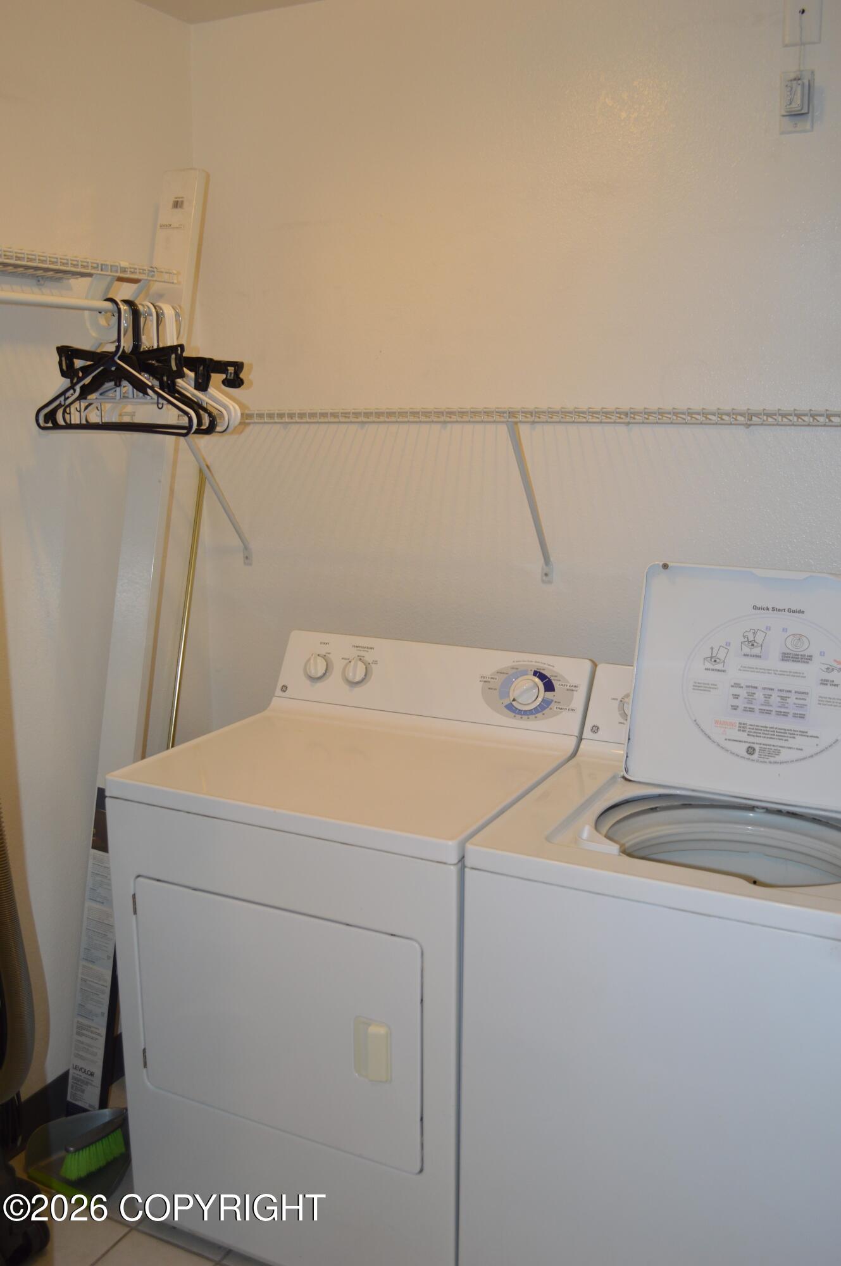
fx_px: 1159
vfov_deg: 57.3
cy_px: 633
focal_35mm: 33
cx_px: 420
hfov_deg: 39.9
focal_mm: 22
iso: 400
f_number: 3.8
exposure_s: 1/60
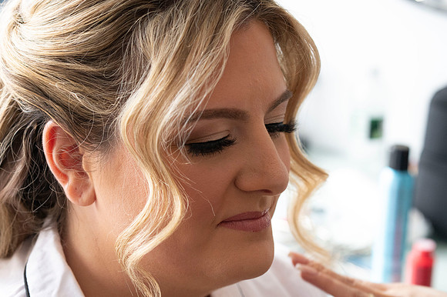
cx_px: 224
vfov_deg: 16.1
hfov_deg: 23.9
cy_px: 148
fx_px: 1055
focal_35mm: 85
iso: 4000
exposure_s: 1/200
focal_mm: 85
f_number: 6.3
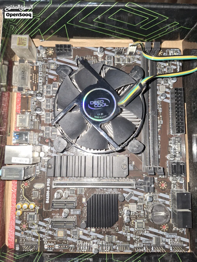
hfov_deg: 58.9
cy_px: 131
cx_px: 98
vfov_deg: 73.9
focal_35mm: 23
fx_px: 174
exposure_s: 1/100
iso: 160
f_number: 1.8
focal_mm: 5.54
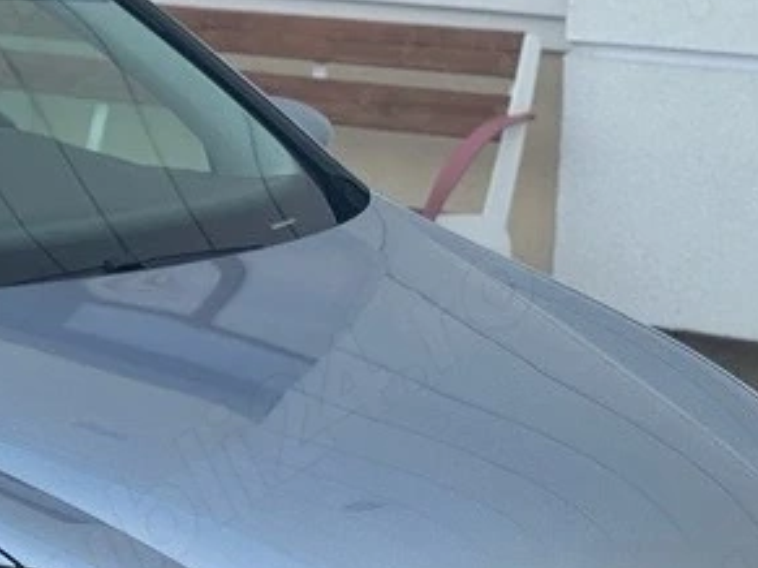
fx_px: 3612
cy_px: 477
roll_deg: +0.2
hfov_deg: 11.6
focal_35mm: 165
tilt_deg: -12.3
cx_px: -247
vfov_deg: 9.0
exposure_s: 1/1366
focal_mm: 6.76
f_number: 1.78
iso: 64
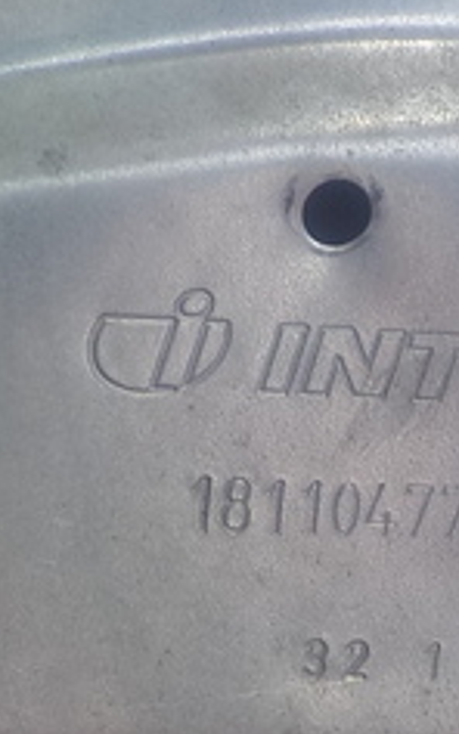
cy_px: 406
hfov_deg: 15.1
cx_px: 385
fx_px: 1722
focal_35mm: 86
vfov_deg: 24.1
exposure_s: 1/60
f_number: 3.3
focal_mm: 4.1
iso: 125
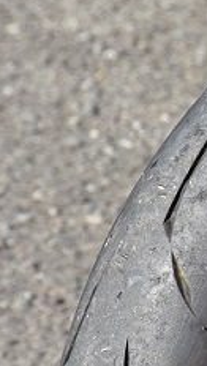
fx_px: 6636
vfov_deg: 3.2
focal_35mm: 682
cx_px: 531
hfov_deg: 1.8
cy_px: 117
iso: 160
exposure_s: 1/125
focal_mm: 140
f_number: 11
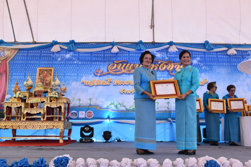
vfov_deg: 36.9
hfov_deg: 53.1
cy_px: 84
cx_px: 126
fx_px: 251
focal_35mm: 36
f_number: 8
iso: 400
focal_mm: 24
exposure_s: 1/250
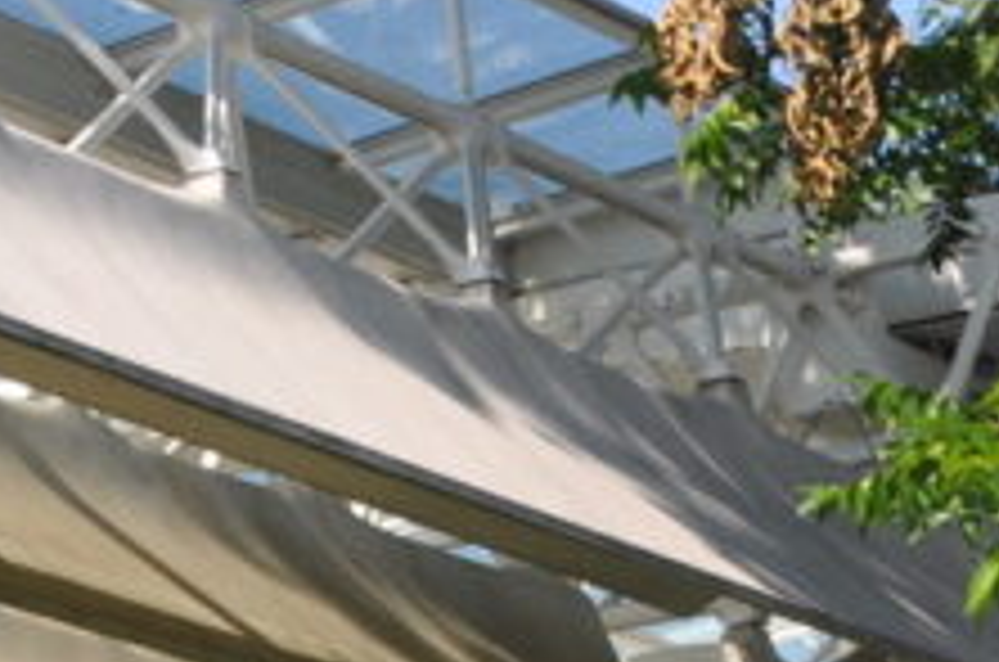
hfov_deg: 8.8
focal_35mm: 224
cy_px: -723
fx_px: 6191
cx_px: -936
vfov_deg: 5.9
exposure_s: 1/320
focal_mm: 29
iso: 200
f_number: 9
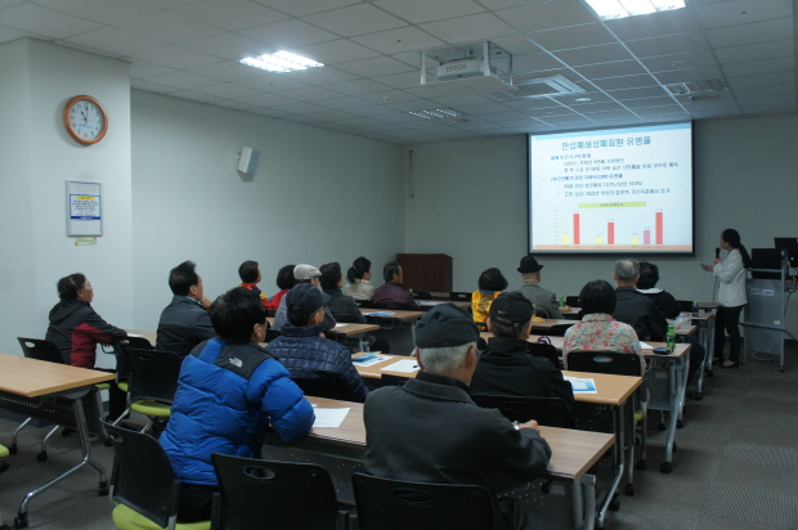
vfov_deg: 43.5
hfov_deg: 62.0
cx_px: 399
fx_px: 664
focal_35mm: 30
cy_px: 265
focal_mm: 20
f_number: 4.5
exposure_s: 1/40
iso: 400
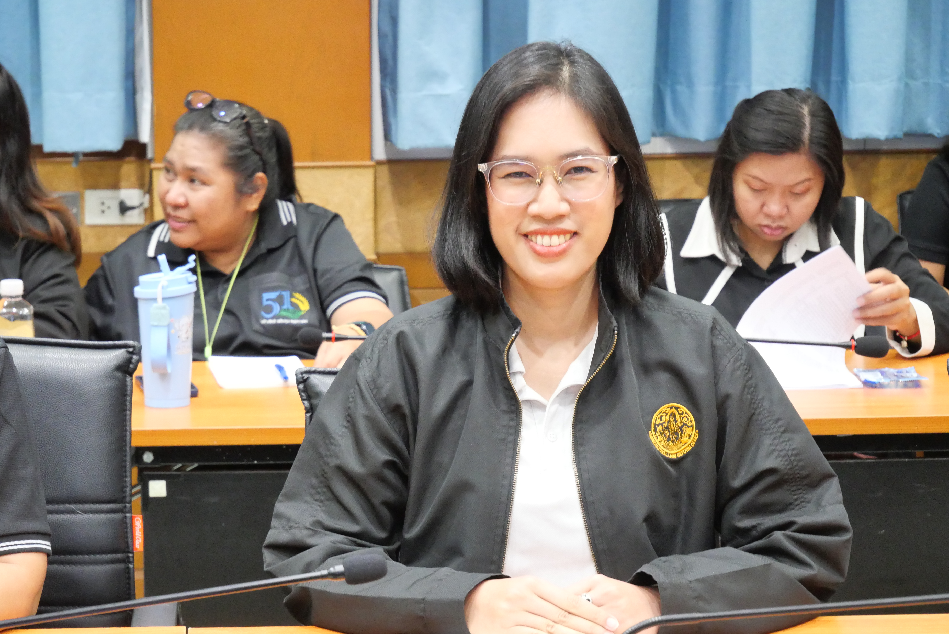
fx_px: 2901
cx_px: 474
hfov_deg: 18.6
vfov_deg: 12.5
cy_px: 317
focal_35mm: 110
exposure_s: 1/25
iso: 3200
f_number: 5.6
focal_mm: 53
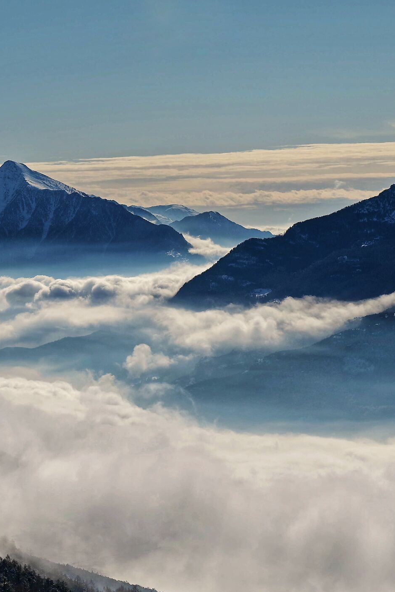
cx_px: 24
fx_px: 1958
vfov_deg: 17.2
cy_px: 334
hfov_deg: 11.4
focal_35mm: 119
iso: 100
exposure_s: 1/1250
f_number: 9
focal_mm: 70
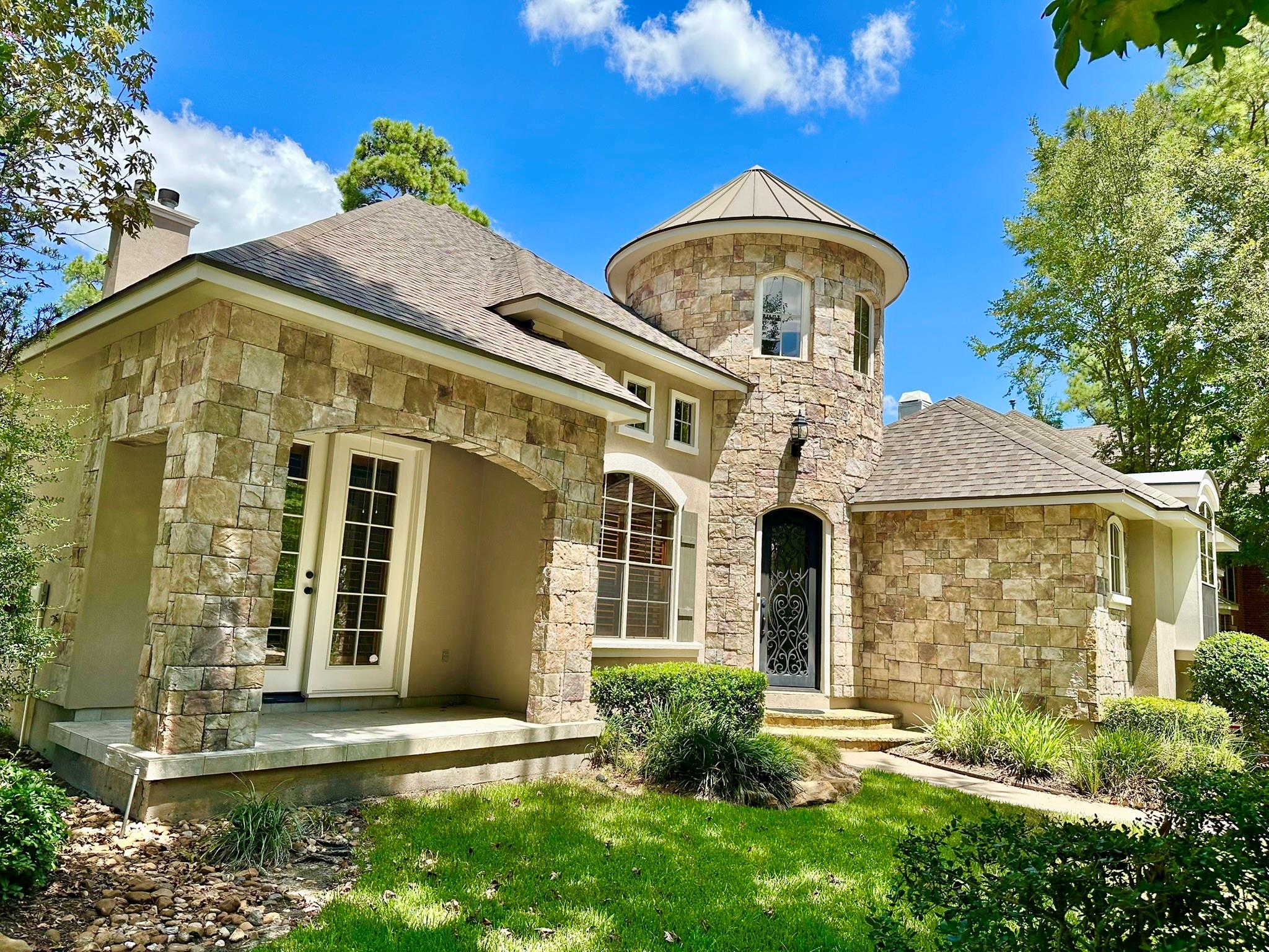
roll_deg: -3.1
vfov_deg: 56.8
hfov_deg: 71.6
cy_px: 476
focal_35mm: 24
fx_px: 880
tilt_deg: +9.2
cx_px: 634
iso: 80
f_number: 1.78
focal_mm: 6.86
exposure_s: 1/2469
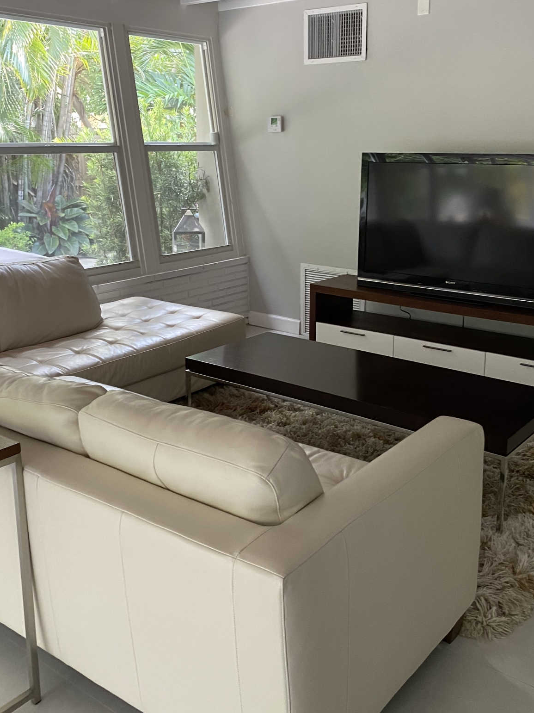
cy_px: 293
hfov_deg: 39.5
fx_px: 741
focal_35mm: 36
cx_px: 307
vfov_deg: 51.1
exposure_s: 1/60
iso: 250
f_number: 1.8
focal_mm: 4.25
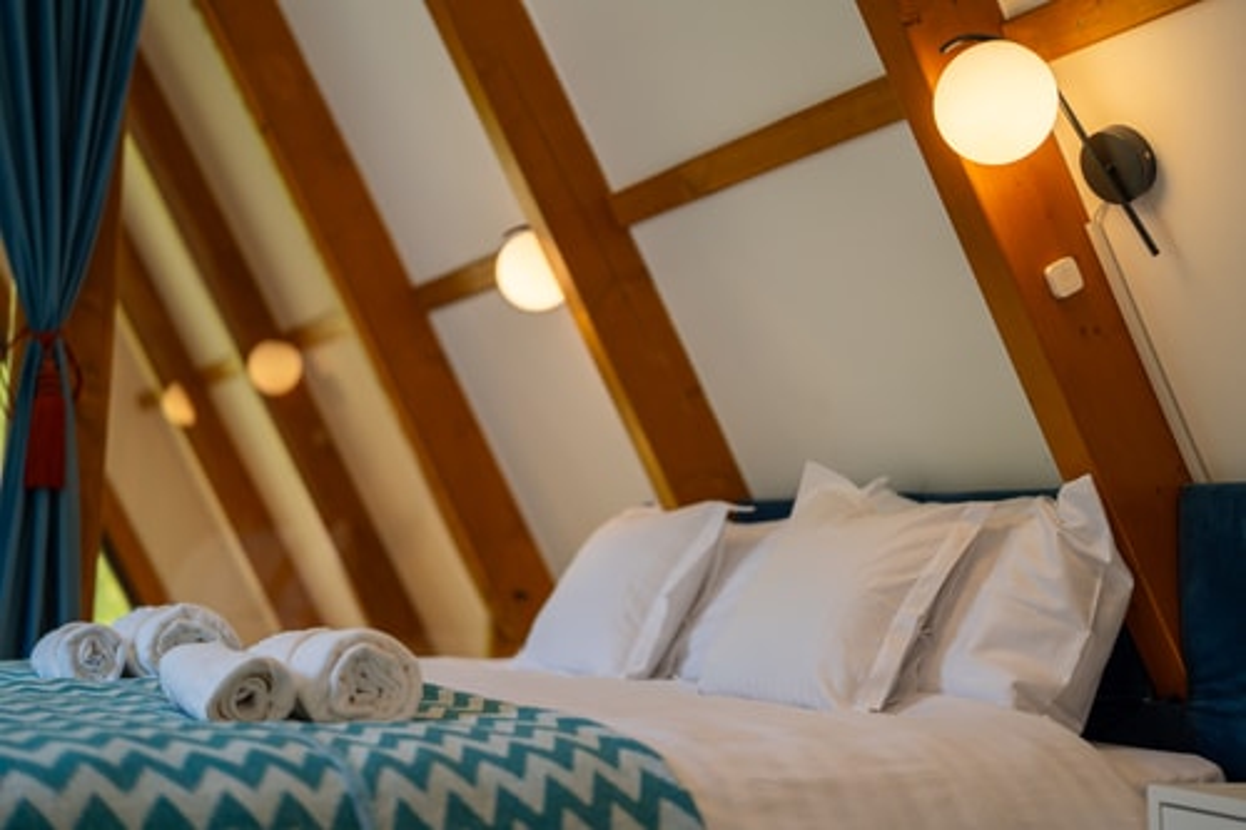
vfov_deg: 27.0
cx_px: 623
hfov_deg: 39.6
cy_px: 415
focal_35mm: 50
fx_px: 1730
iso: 100
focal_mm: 50
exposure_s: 1/500
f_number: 1.4
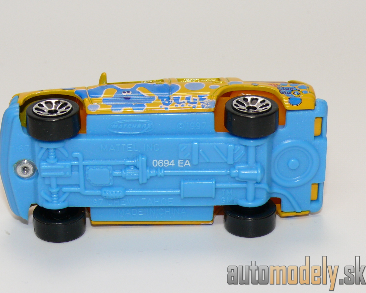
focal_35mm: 117
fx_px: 1268
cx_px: 170
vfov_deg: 13.2
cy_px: 144
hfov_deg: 16.4
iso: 100
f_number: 4
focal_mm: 14
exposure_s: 1/30
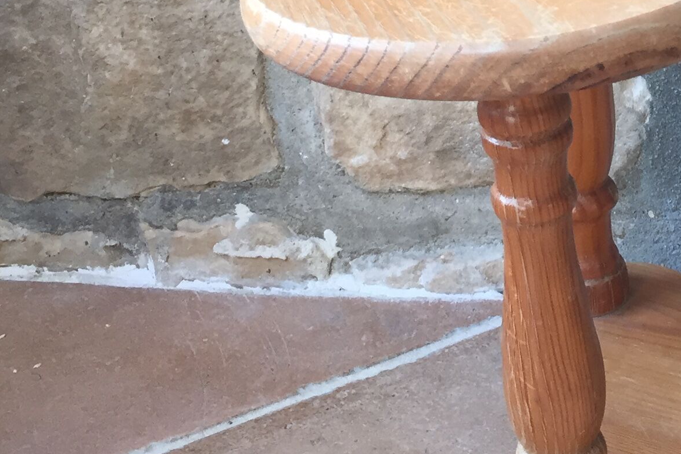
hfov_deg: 23.5
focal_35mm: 84
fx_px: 1589
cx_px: 626
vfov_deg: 15.7
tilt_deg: -15.7
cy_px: -82
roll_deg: +4.0
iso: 32
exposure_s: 1/33
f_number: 2.2
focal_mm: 4.15
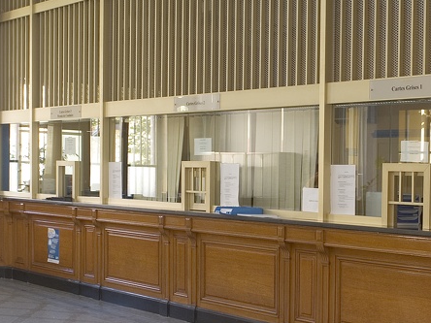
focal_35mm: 72
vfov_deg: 20.4
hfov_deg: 26.6
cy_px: 177
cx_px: 333
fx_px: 896
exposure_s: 1/5
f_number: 7.1
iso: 200
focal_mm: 28
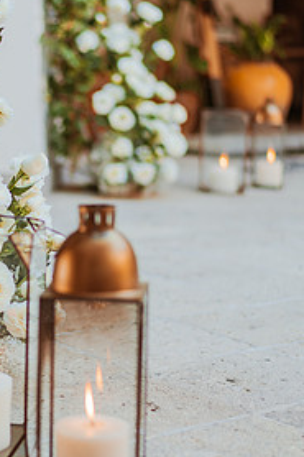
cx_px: 77
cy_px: 214
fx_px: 1192
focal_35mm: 94
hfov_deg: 14.5
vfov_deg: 21.7
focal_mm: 58
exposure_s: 1/200
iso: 100
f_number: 1.4
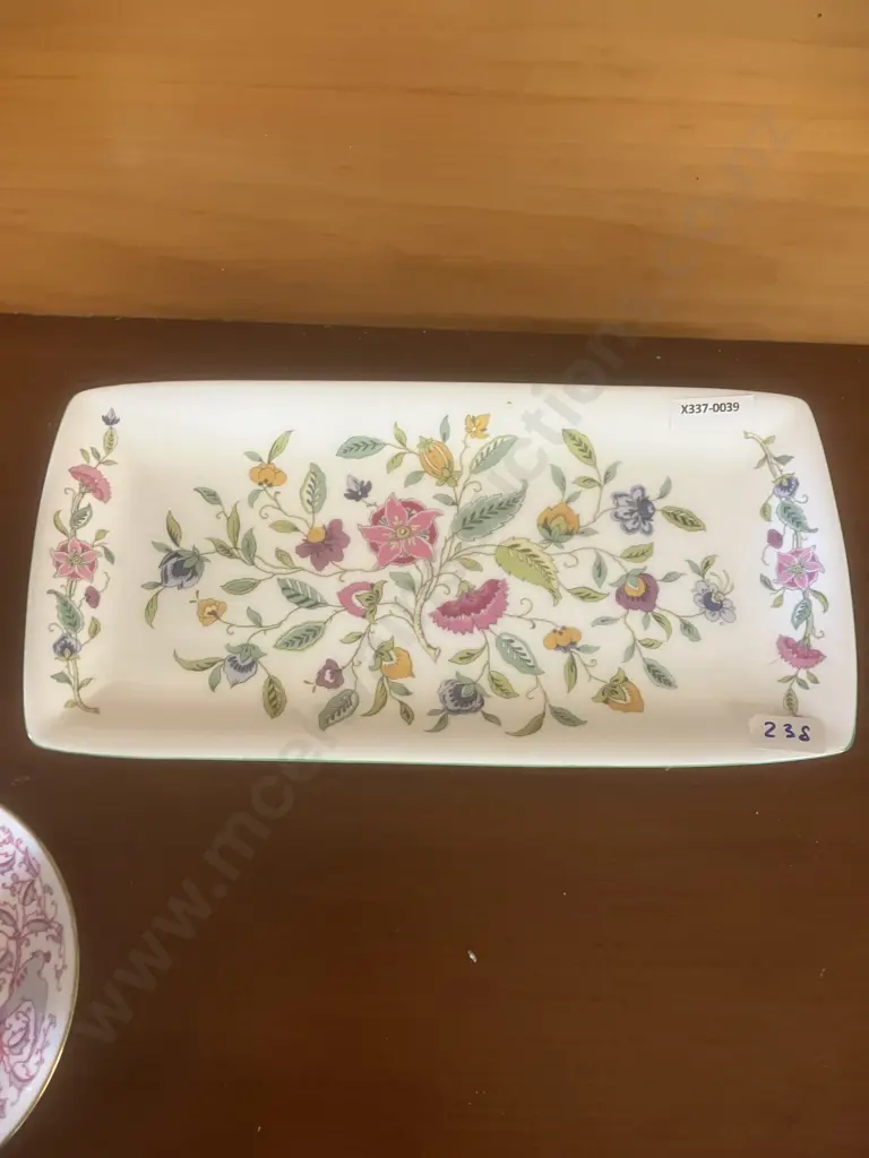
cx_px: 434
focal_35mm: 28
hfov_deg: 49.7
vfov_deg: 63.4
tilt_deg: -70.1
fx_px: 937
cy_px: 579
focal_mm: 3.99
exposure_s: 1/33
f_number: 1.8
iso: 320
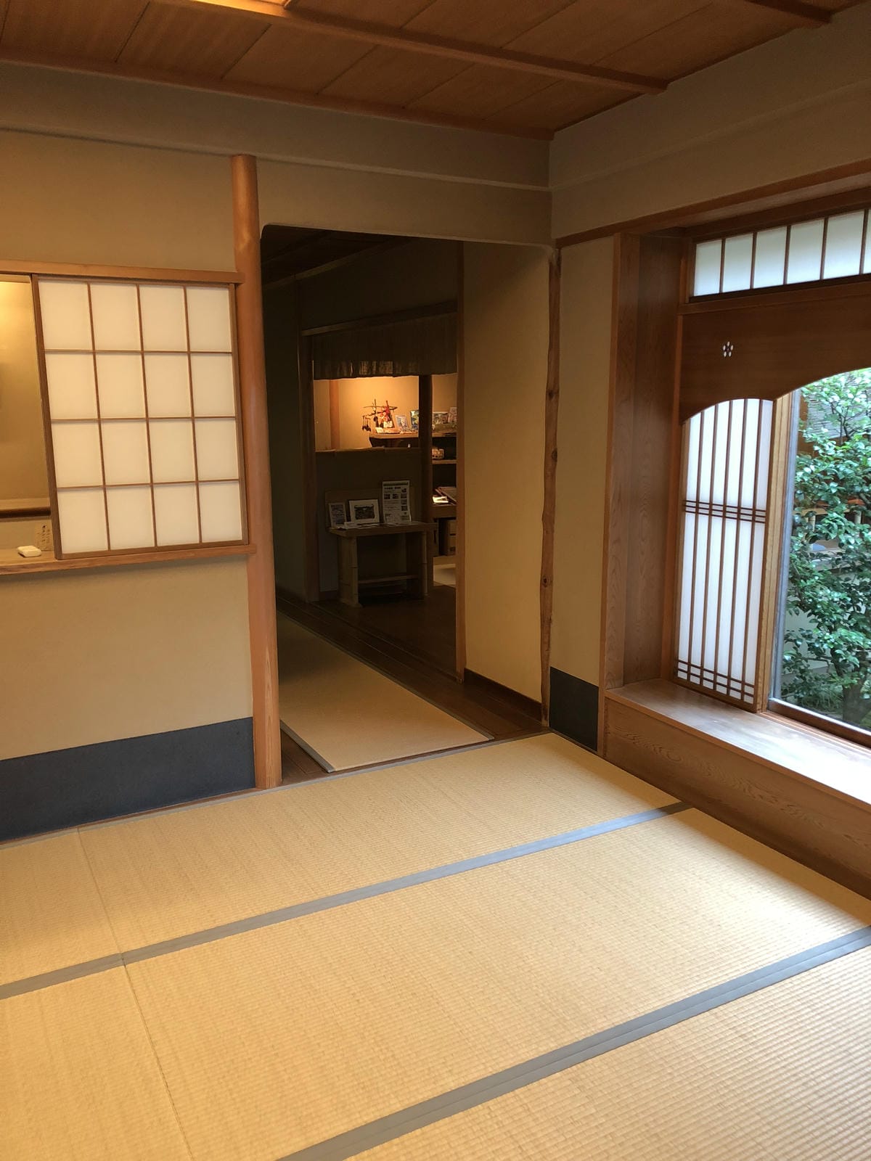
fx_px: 973
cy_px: 580
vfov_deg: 61.7
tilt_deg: -10.8
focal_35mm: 29
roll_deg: +0.1
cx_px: 436
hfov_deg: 48.2
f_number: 1.8
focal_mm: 3.99
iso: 64
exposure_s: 1/15
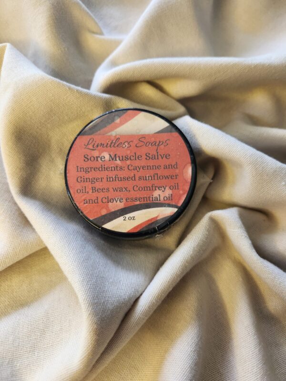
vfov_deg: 73.9
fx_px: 253
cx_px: 143
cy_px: 190
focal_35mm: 23
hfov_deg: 58.9
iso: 200
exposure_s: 1/120
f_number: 1.8
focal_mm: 5.4
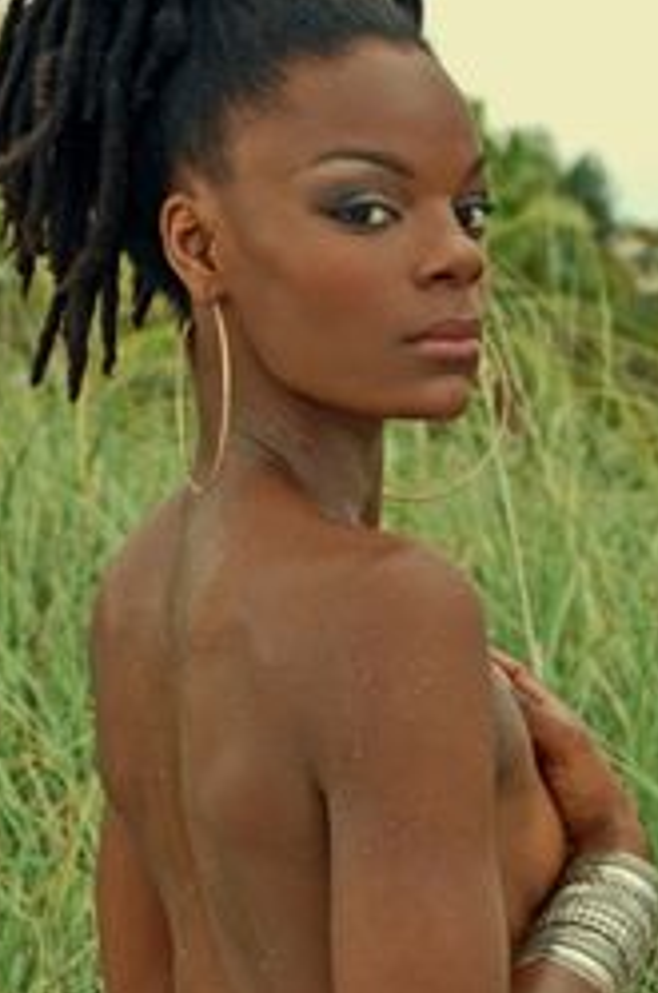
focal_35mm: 136
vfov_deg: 15.0
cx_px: 279
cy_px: 764
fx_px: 3744
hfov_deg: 10.0
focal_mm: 50
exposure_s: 1/125
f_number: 5.6
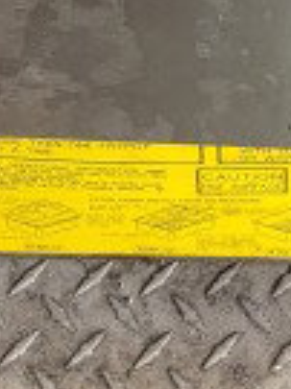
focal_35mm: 145
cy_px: -728
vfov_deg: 10.4
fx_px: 1628
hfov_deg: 10.2
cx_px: 219
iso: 500
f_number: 1.8
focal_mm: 6.7
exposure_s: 1/44.3
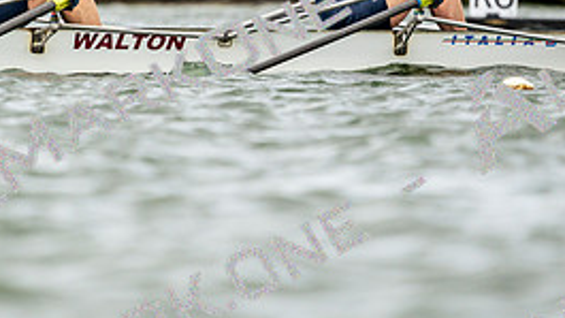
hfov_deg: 1.6
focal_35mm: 1374
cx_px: 288
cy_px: -29
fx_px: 20583
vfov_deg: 0.9
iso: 400
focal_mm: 600
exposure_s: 1/2000
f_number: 6.3
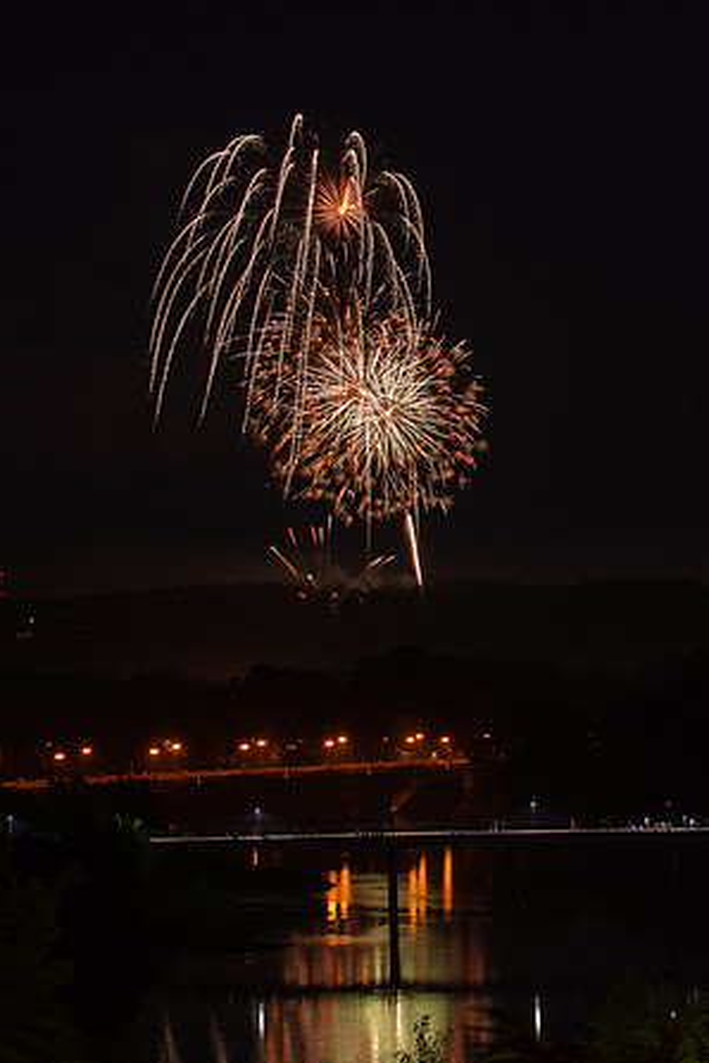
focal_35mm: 103
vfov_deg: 19.8
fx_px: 3043
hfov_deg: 13.2
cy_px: 370
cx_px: 592
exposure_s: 10
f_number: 6.3
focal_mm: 35
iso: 125
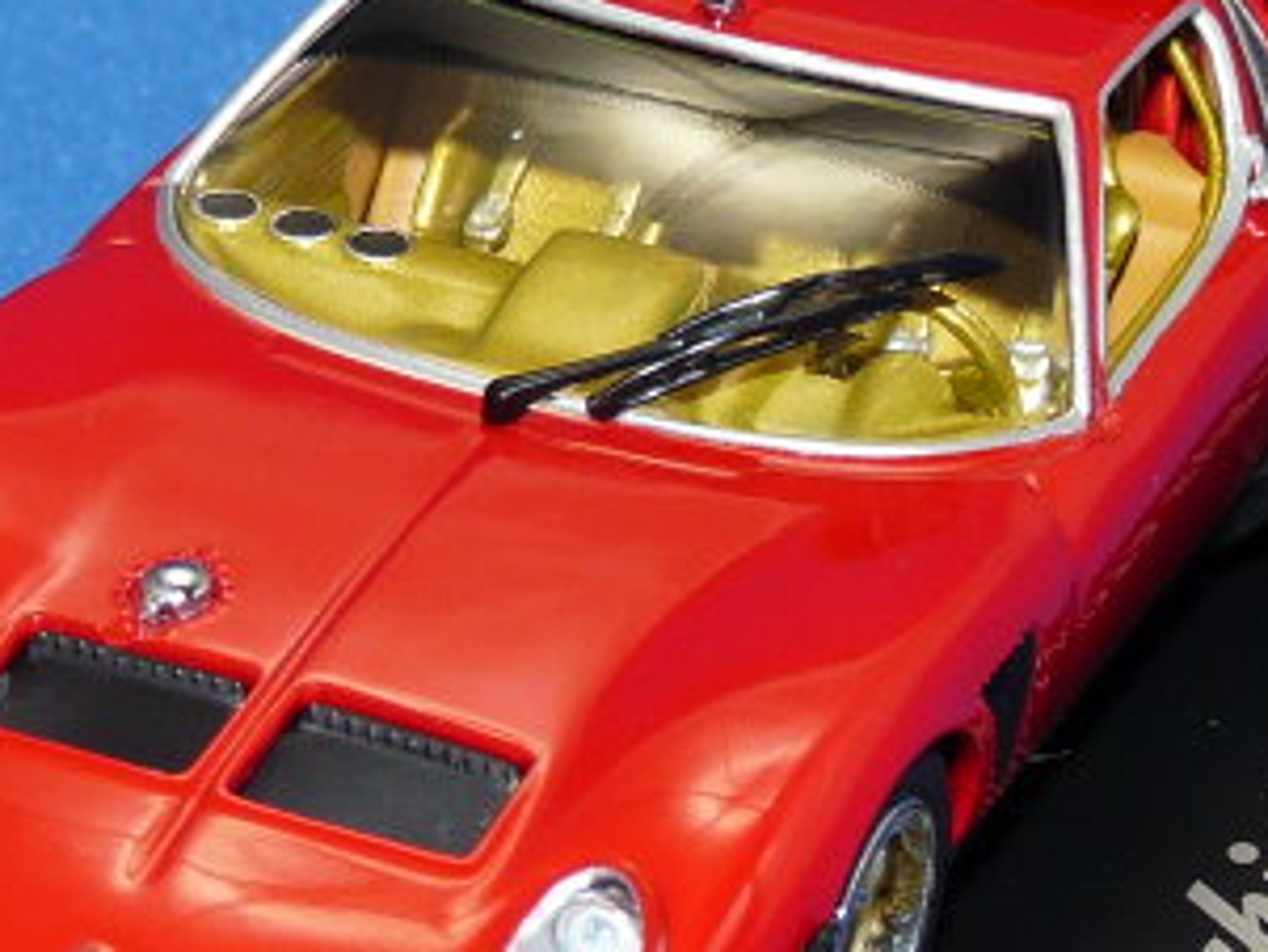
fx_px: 8502
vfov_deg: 6.4
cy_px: 345
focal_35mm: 232
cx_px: 586
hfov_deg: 8.5
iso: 100
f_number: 4
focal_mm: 11.1
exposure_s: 1/30
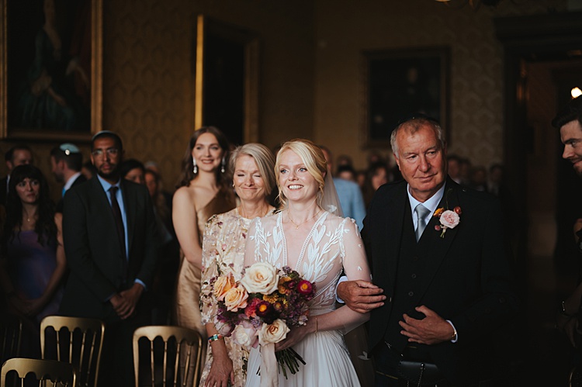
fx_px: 808
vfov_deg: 27.0
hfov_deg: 39.6
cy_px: 194
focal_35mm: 50
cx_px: 291
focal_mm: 50
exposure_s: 1/2500
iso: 640
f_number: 1.2
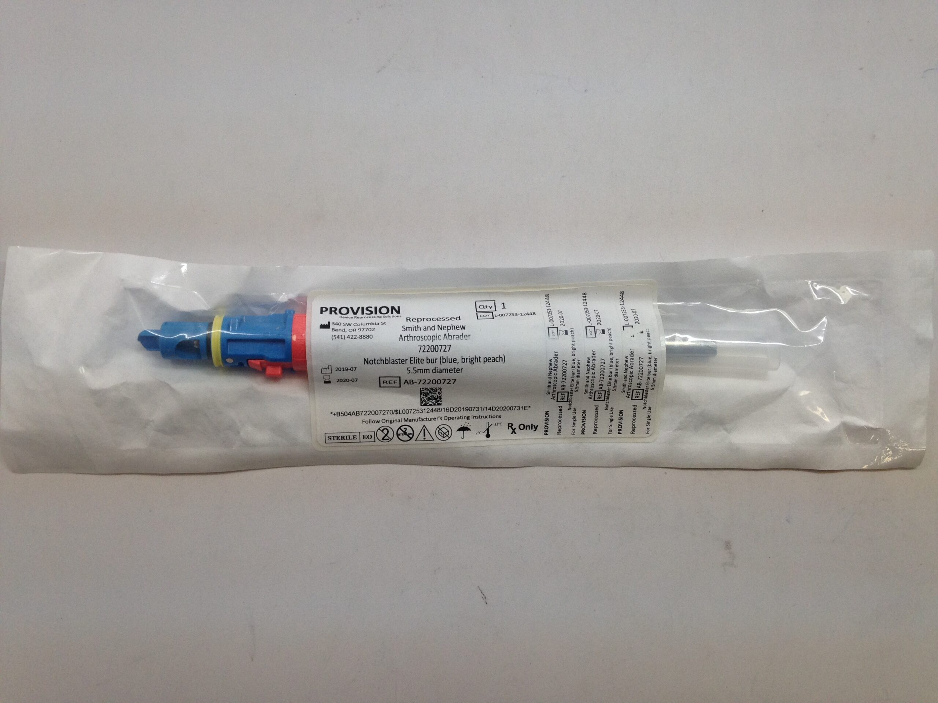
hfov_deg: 55.4
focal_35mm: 33
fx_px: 894
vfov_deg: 42.9
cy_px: 352
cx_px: 469
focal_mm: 4.12
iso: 100
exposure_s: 1/120
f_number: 2.4
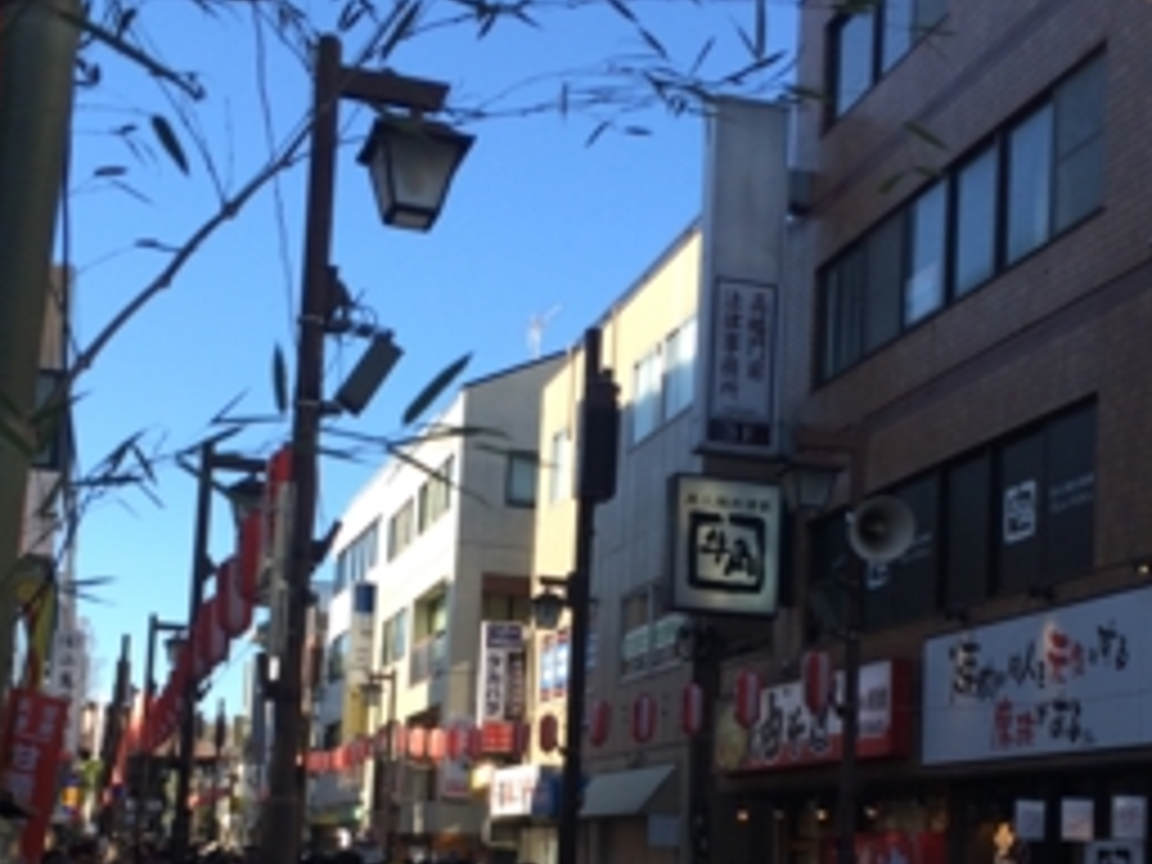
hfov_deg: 37.5
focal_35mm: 51
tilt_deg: +6.7
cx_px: 572
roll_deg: -1.8
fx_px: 1697
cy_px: 684
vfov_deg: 28.0
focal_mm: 4.15
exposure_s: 1/855
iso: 32
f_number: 2.2
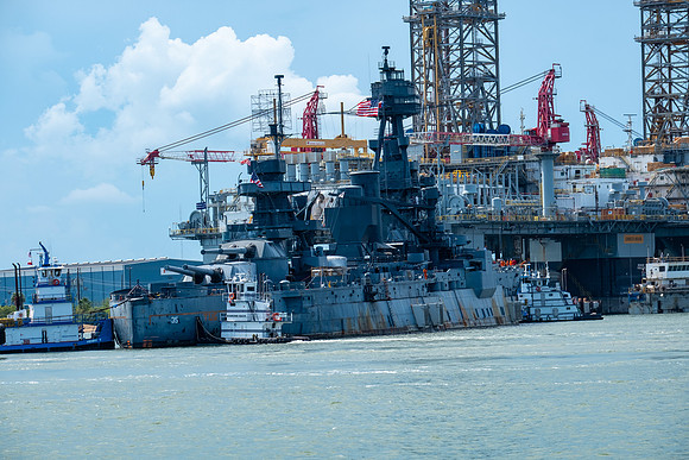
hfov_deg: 14.3
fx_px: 2737
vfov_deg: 9.6
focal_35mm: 143
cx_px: 344
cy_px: 230
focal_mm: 95
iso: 200
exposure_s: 1/340
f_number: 7.1
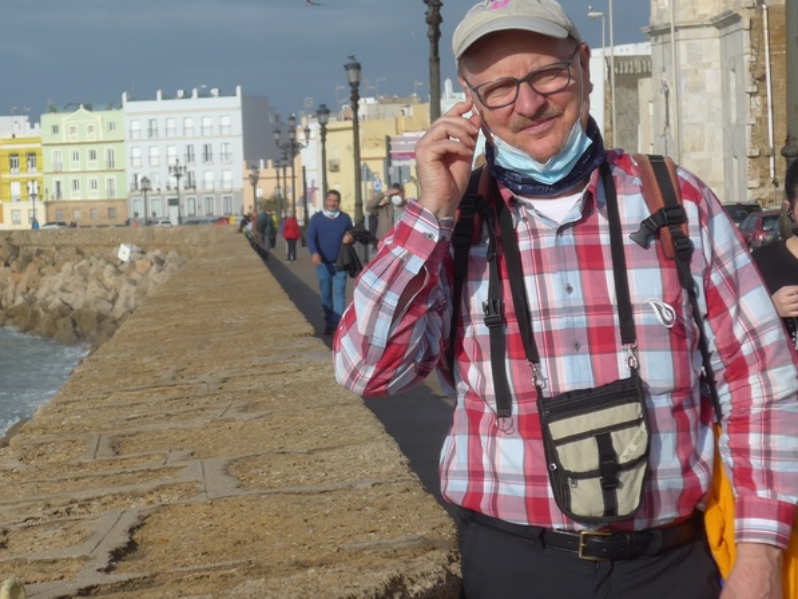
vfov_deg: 12.0
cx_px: 259
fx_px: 2859
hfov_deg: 15.9
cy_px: 306
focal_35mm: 124
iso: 80
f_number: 4.2
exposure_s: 1/1600
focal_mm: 15
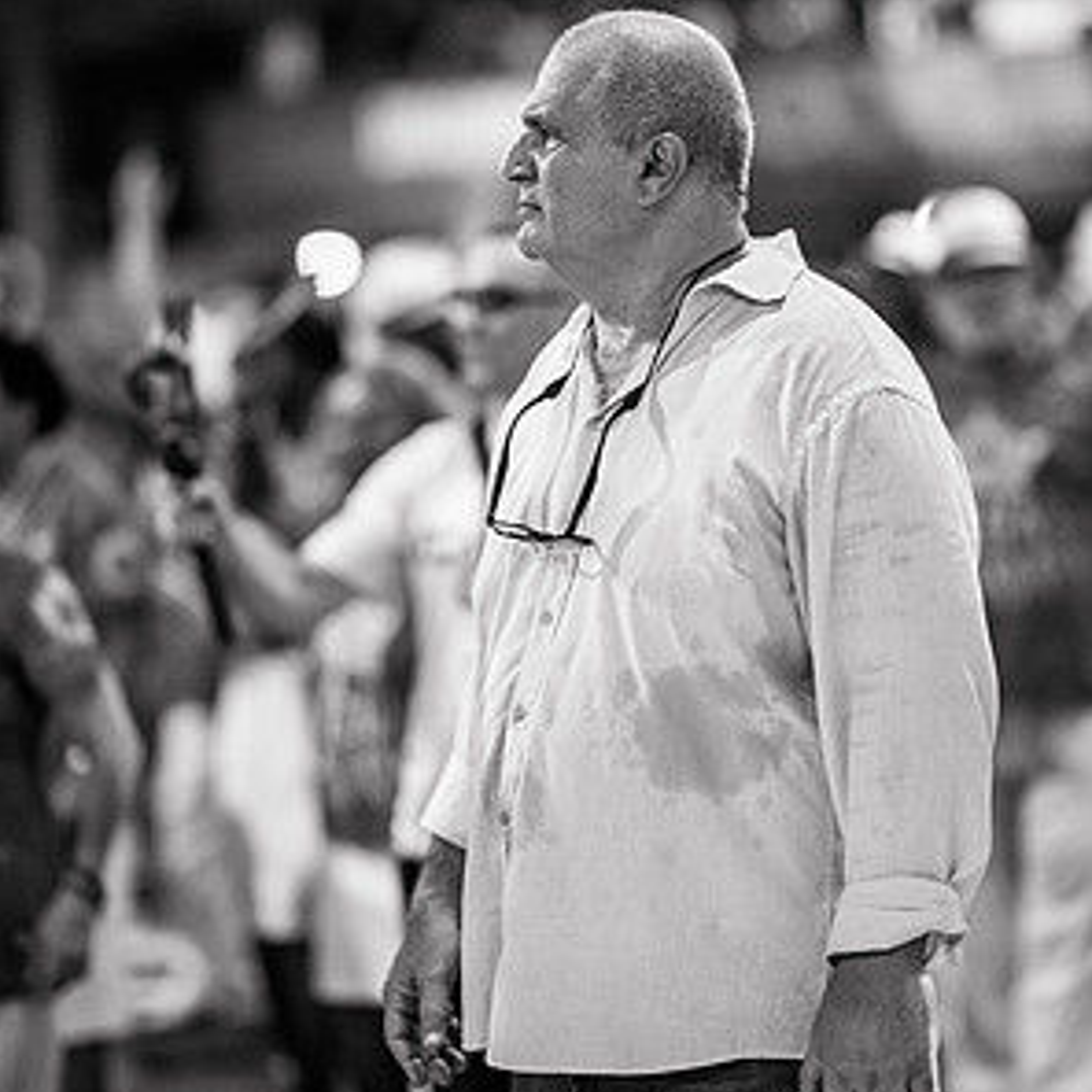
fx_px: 3926
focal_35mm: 110
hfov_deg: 15.8
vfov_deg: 15.8
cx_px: 542
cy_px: 413
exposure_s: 1/800
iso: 1000
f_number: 1.2
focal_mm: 85
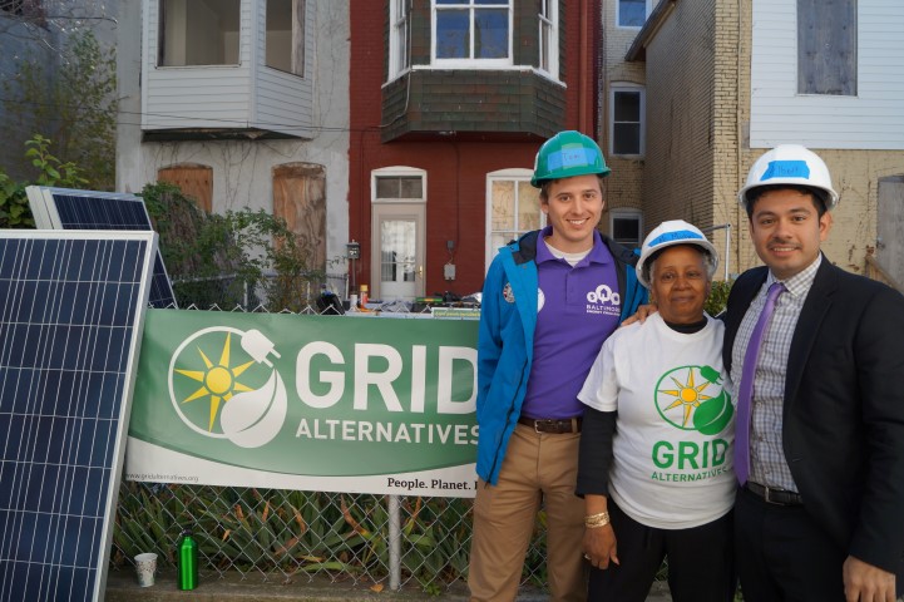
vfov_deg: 47.9
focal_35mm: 27
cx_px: 452
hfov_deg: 67.4
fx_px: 678
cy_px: 301
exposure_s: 1/400
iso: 100
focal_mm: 18
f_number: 4.5
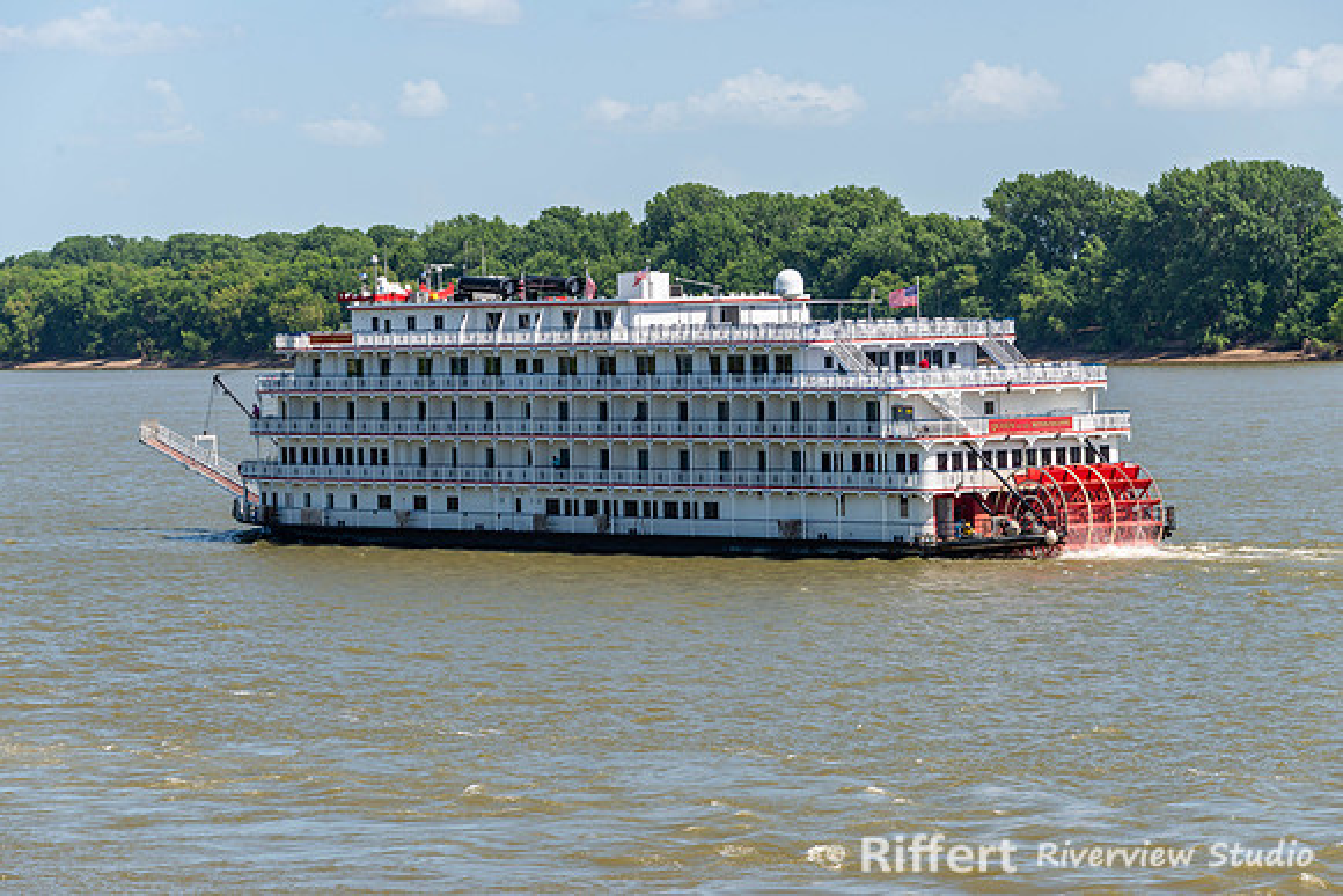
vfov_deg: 9.2
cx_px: 672
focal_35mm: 150
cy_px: 448
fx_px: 5599
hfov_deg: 13.7
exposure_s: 1/250
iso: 110
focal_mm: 145
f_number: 8
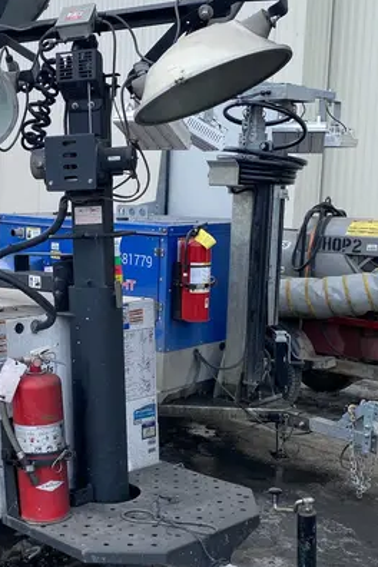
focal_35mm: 50
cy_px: 303
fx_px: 787
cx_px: 69
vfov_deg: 39.6
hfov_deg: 26.4
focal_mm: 4.25
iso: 32
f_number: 1.8
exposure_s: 1/772
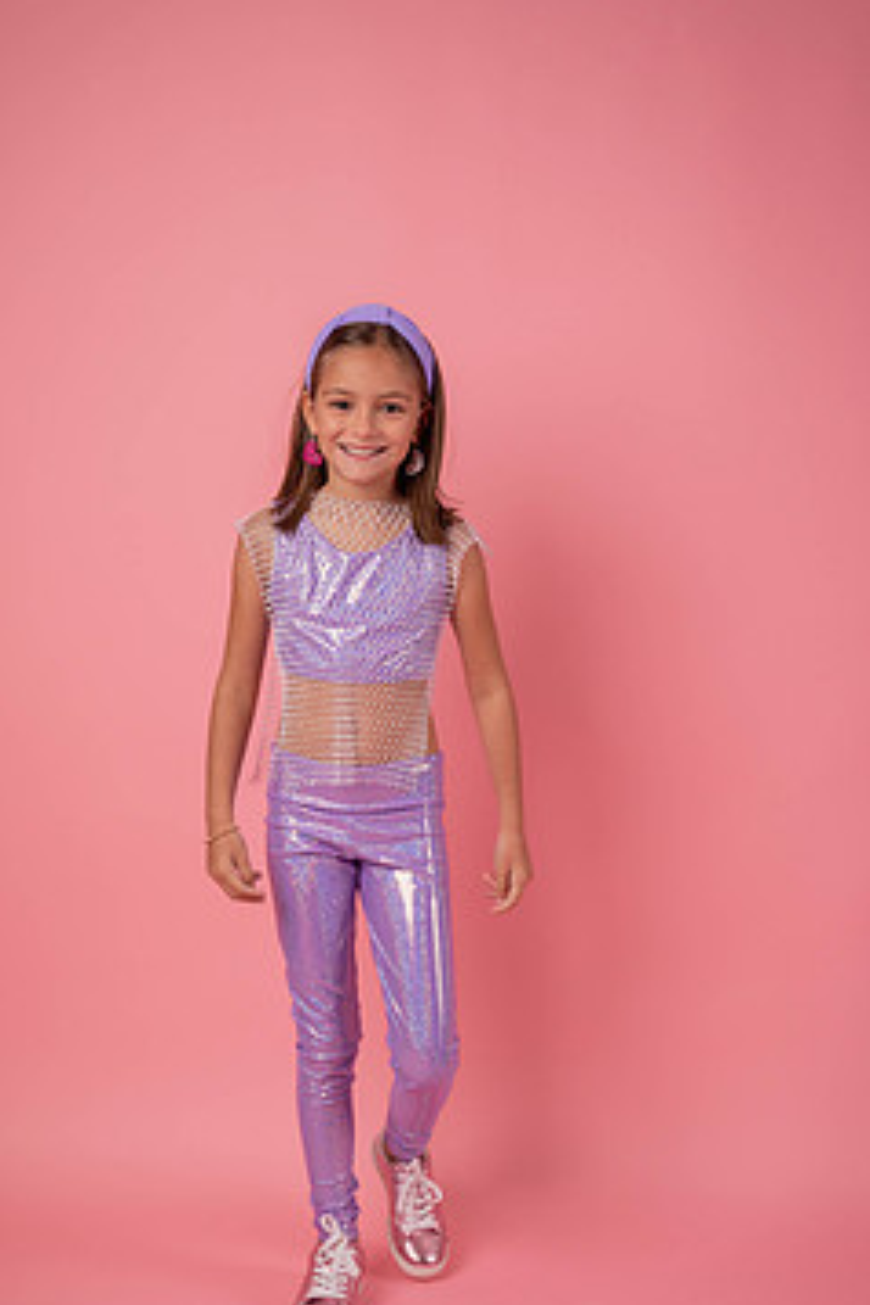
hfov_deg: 23.3
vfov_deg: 34.4
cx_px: 340
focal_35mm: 58
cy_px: 779
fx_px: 2102
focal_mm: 46
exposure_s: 1/100
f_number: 5
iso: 160
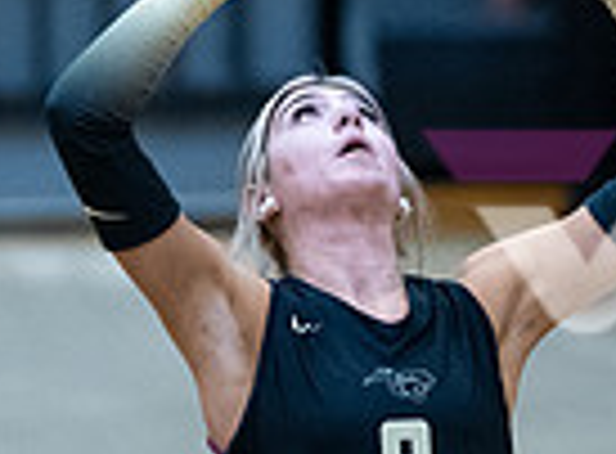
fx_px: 21737
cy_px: 318
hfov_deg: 1.6
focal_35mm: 1229
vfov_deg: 1.2
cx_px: 278
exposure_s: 1/1600
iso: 3200
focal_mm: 200
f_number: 2
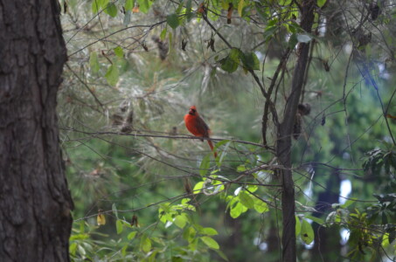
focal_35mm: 300
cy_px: 131
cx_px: 198
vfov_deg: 4.6
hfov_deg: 6.9
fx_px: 3293
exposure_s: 1/250
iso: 560
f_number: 5.6
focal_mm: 200
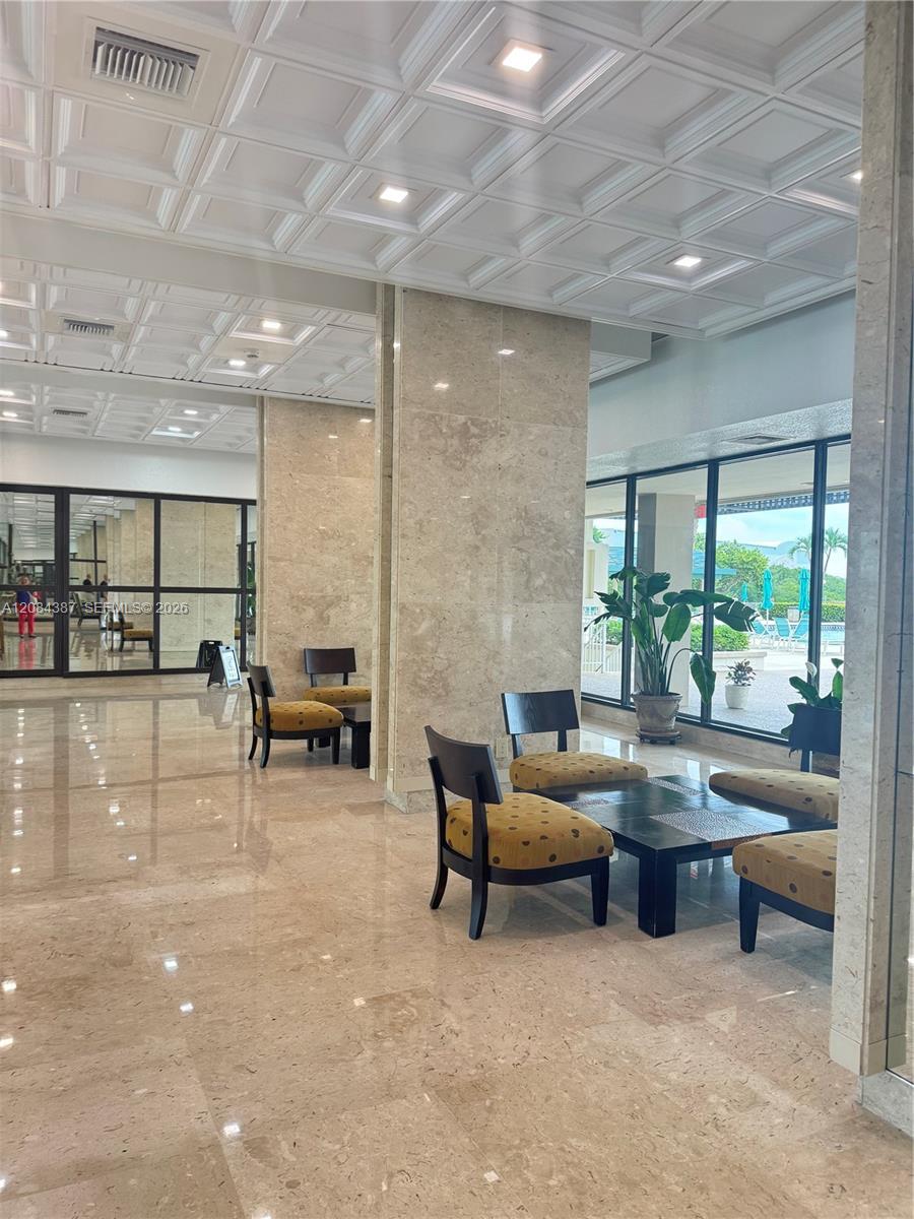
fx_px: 845
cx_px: 457
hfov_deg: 56.8
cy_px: 610
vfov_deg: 71.6
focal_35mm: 24
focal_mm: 6.76
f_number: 1.78
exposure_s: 1/60
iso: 125
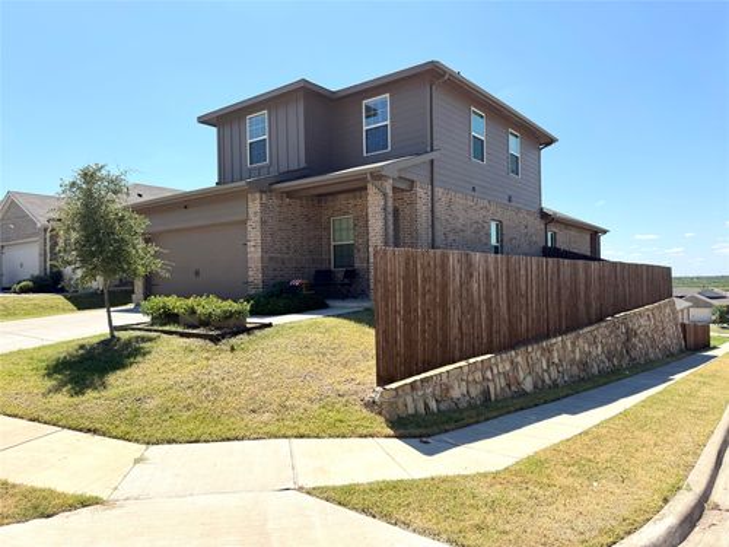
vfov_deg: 56.8
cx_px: 364
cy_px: 274
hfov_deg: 71.6
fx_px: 505
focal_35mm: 24
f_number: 1.78
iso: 80
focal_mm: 6.76
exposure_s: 1/5348
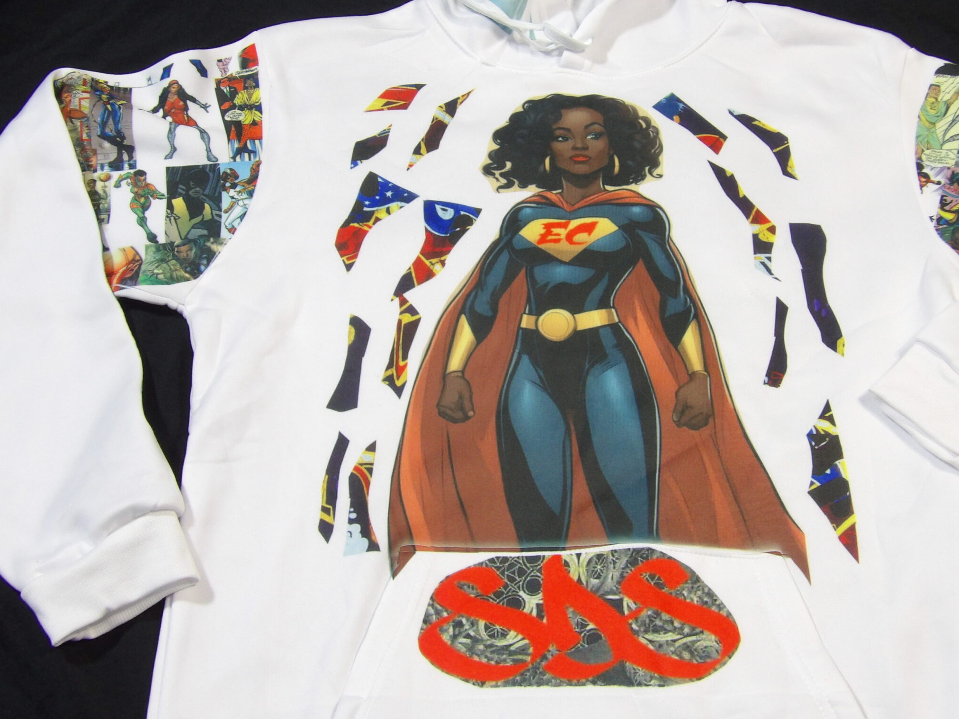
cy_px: 308
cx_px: 536
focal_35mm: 67
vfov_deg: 21.9
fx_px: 1856
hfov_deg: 28.9
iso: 186
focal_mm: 9.5
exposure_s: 1/33
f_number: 3.9
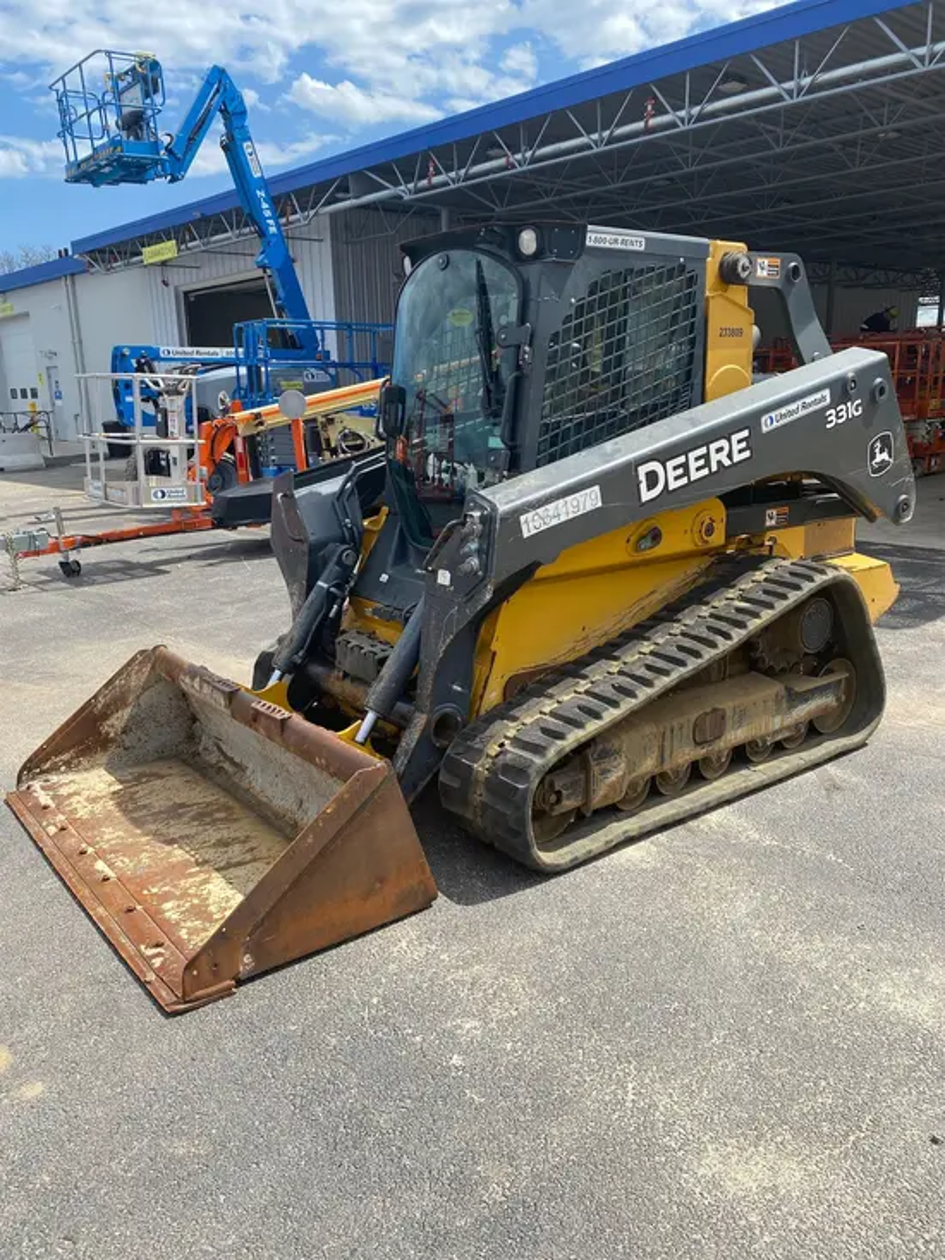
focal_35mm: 26
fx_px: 946
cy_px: 630
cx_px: 472
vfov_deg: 67.3
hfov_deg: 53.1
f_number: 1.8
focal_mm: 4.25
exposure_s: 1/1961
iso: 32
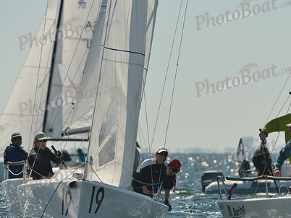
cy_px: 126
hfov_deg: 3.6
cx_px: 158
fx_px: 4668
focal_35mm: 555
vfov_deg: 2.7
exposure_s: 1/1600
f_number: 7.1
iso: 320
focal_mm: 400
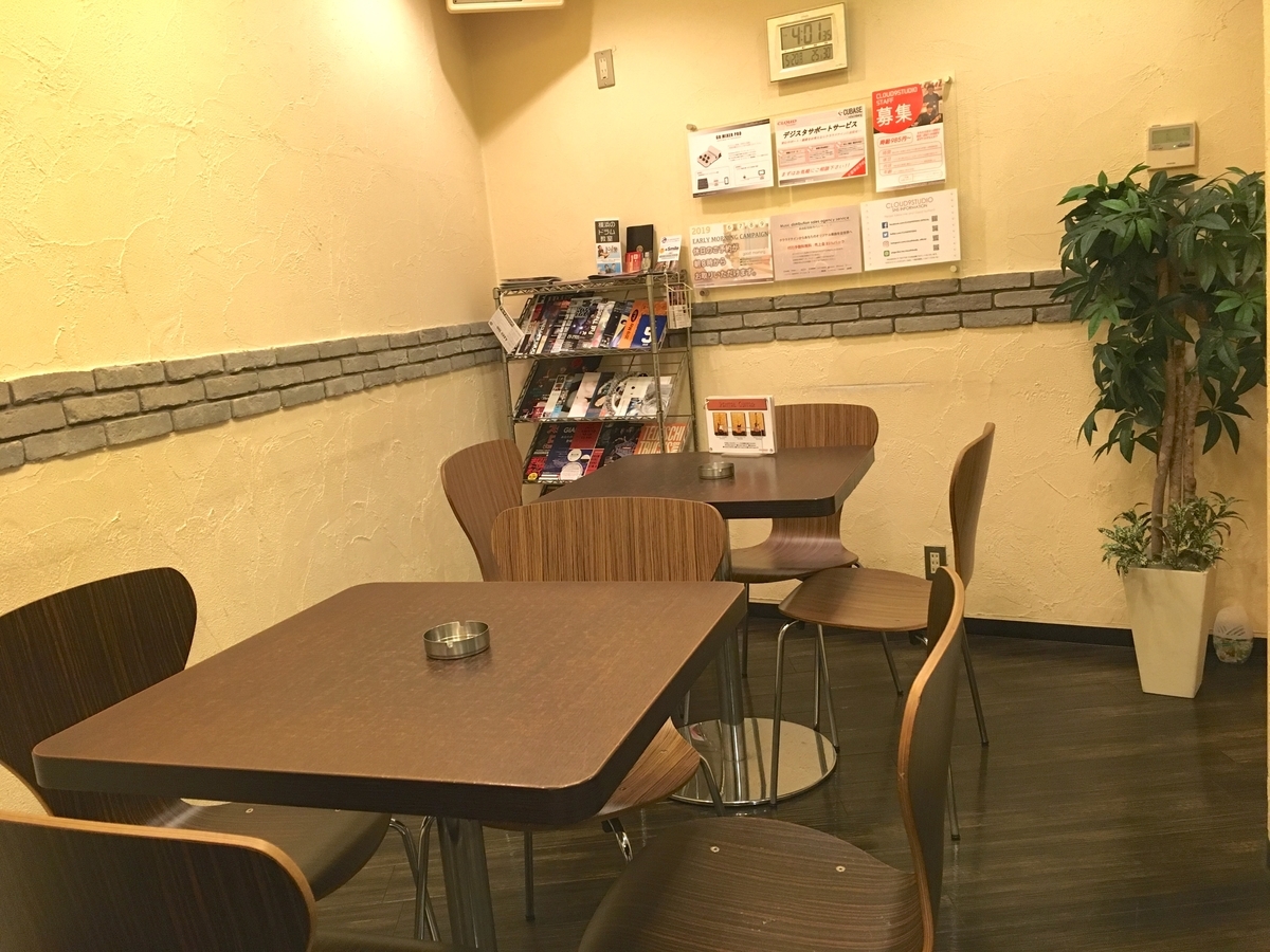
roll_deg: +5.4
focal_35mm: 29
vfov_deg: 48.2
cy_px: 476
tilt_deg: -9.1
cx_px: 635
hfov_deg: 61.7
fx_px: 1064
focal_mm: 4.15
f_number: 2.2
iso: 200
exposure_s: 1/33
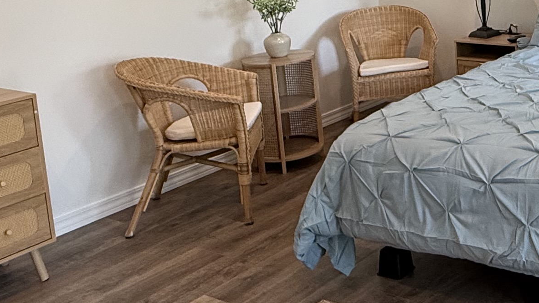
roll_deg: +2.3
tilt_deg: -6.5
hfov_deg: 36.5
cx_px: 520
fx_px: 743
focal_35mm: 52
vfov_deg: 22.2
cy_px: 1
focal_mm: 2.22
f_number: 2.2
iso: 160
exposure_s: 1/120
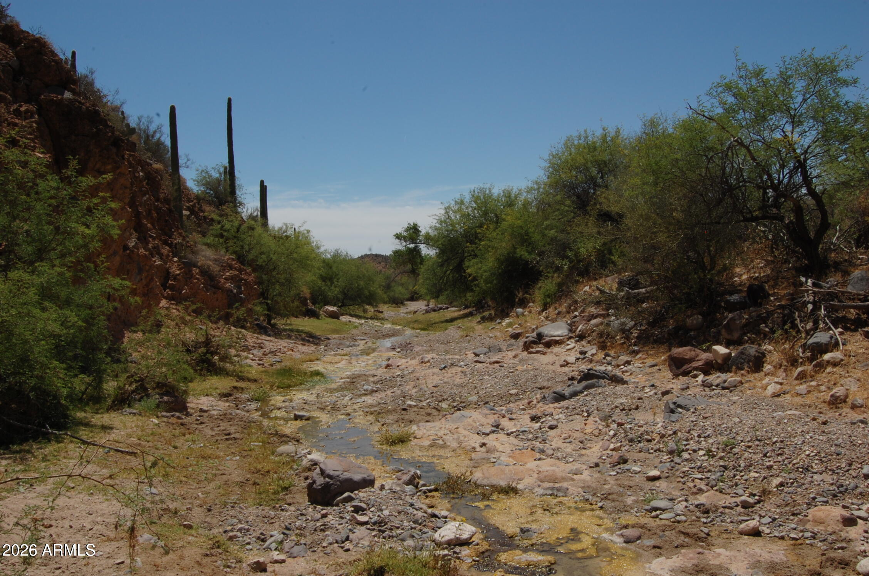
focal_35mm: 30
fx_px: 723
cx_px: 434
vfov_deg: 43.5
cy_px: 288
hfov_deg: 62.0
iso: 200
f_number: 18
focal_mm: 20
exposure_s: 1/125
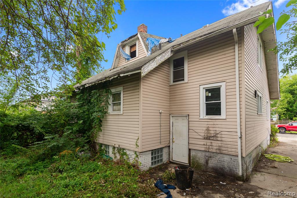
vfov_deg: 70.5
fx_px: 140
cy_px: 99
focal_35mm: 17
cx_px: 148
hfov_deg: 93.3
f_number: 7.1
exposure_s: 1/80
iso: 250
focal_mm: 17
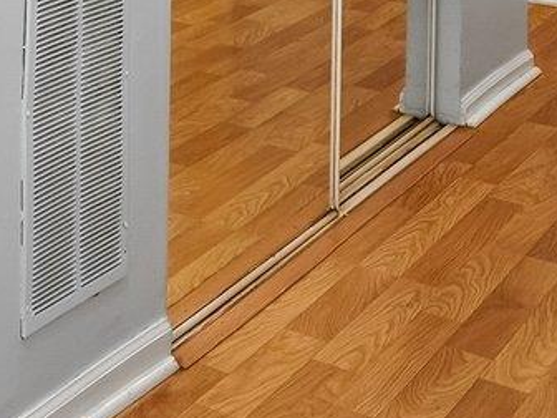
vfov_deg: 15.4
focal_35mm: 82
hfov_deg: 15.4
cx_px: -723
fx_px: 1319
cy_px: -338
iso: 400
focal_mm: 14
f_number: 8
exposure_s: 1/6
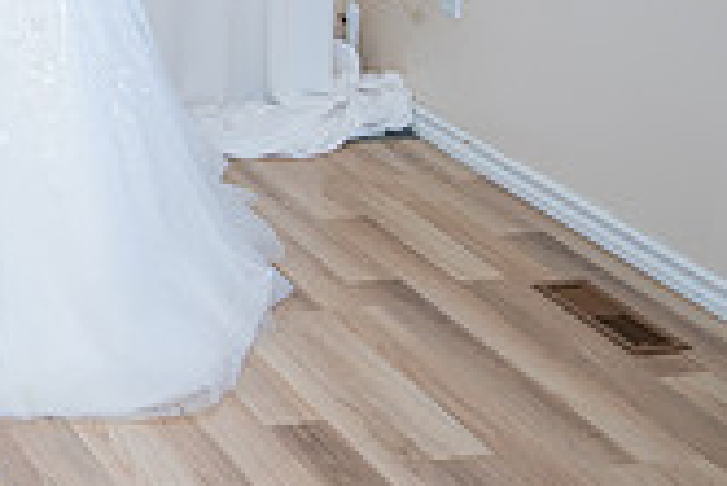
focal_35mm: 84
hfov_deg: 20.6
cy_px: -46
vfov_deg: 15.9
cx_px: -364
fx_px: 1698
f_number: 3.5
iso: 640
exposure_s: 1/200
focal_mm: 24
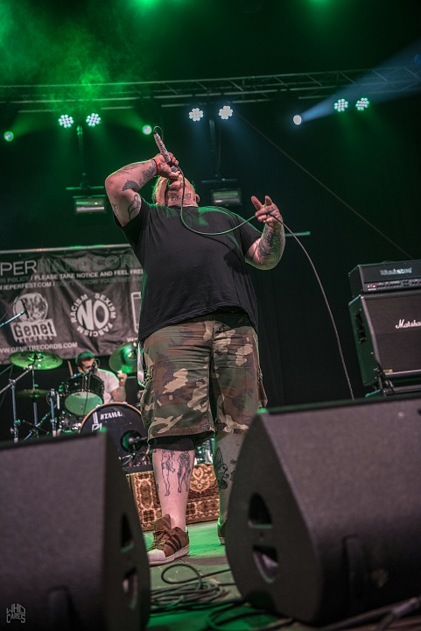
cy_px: 316
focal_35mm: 44
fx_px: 771
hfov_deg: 30.6
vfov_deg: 44.5
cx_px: 210
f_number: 2.8
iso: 640
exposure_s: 1/100
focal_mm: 44
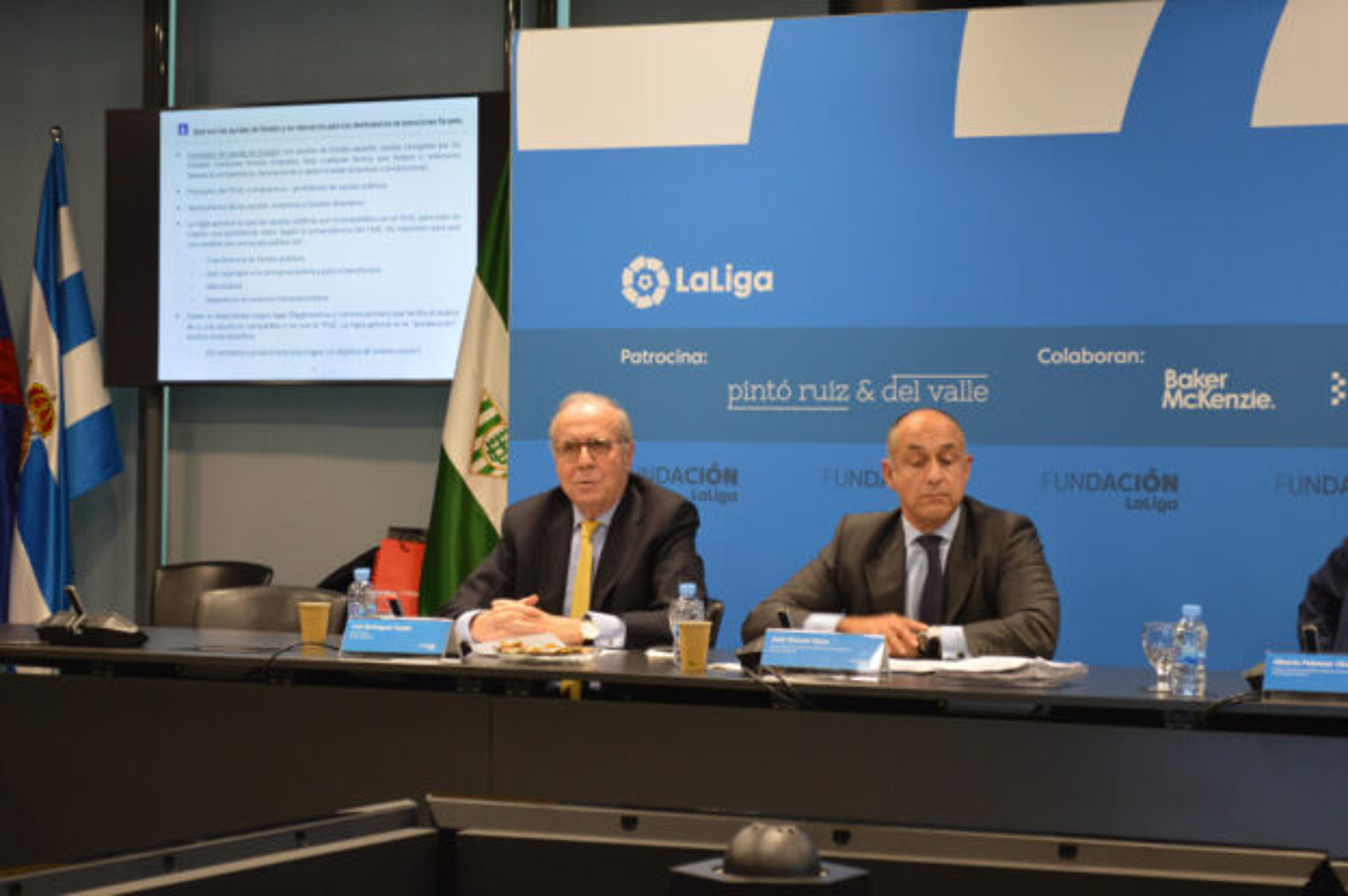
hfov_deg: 24.6
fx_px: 3087
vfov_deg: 16.5
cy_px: 448
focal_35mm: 82
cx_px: 674
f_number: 5.6
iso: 400
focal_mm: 55
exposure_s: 1/20
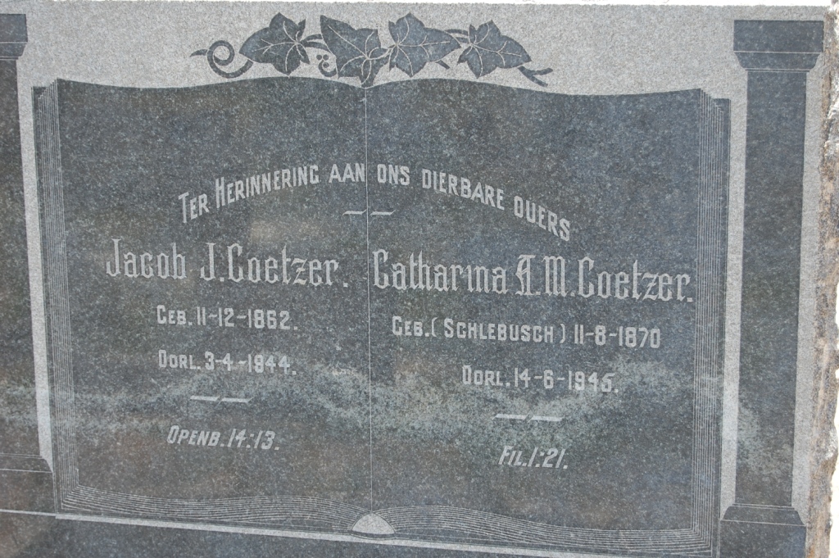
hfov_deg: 24.6
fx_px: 1921
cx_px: 420
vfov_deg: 16.5
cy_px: 279
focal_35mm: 82
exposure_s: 1/160
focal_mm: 55
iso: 200
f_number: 6.3
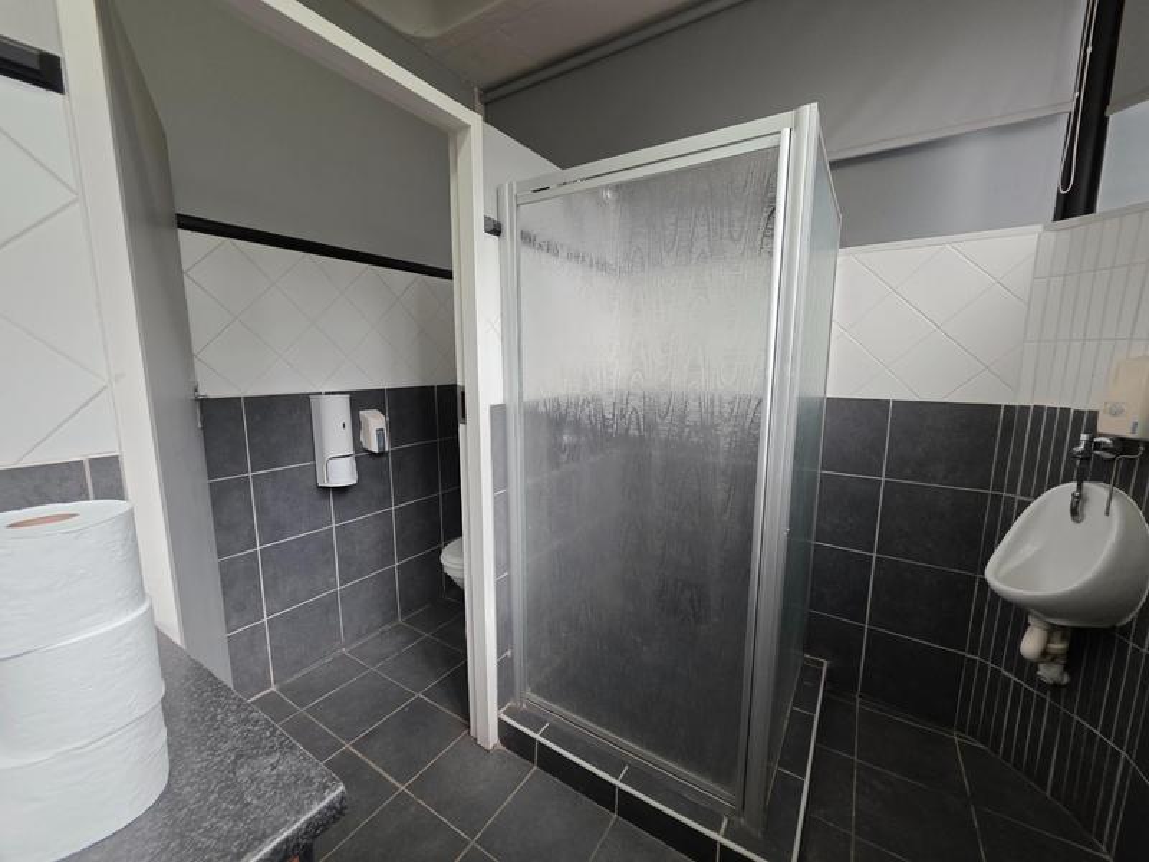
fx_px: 432
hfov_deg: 106.2
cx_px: 574
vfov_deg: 89.9
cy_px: 431
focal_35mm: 13
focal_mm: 2.2
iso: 100
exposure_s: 1/100
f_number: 1.9
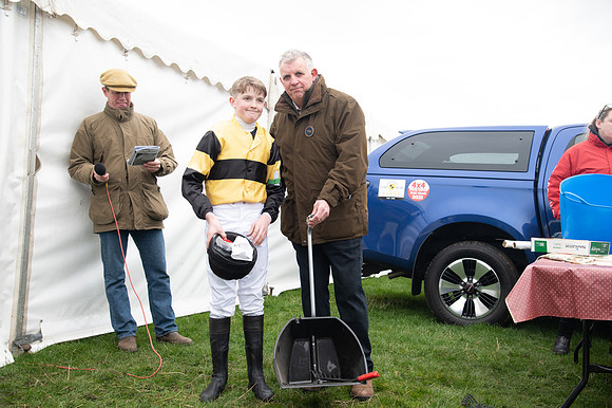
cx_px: 306
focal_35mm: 38
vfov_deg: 35.0
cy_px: 204
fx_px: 646
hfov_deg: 50.7
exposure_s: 1/125
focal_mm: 38
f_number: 5
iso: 200
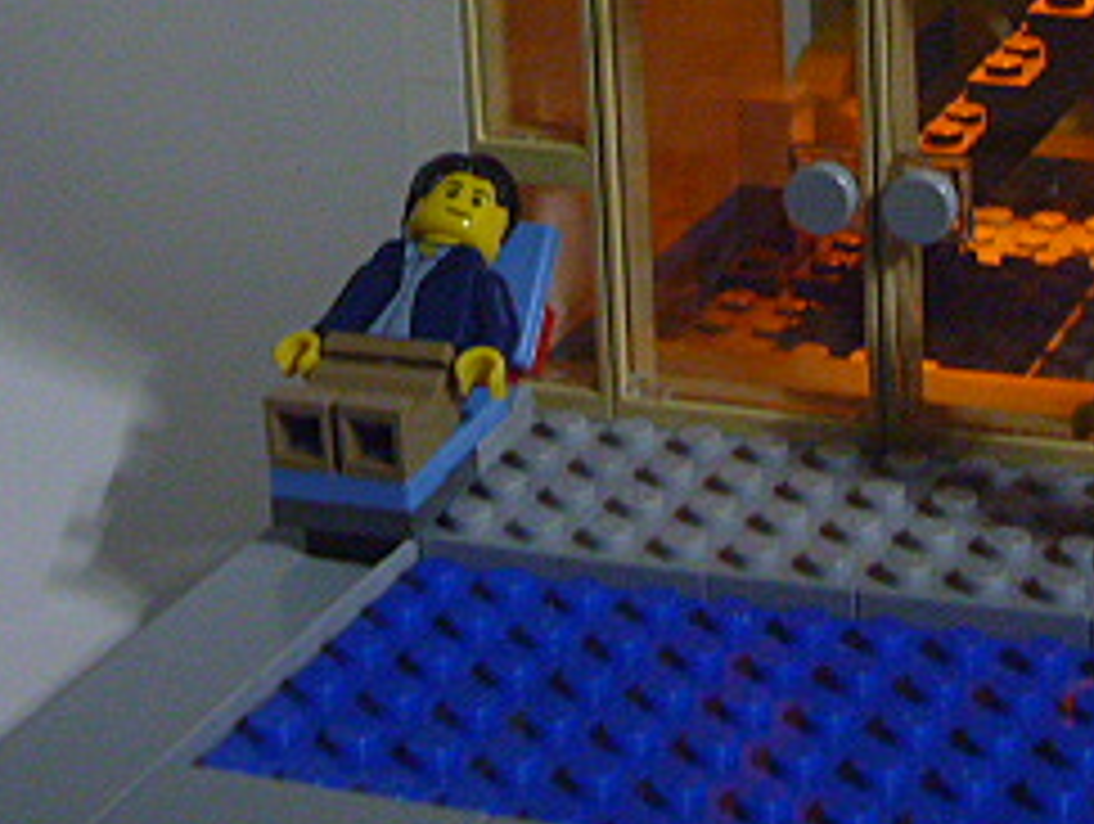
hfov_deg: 20.8
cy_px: -194
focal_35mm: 92
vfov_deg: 15.5
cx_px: 1004
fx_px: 2912
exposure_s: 1/4
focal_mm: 6.3
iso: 400
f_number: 3.5
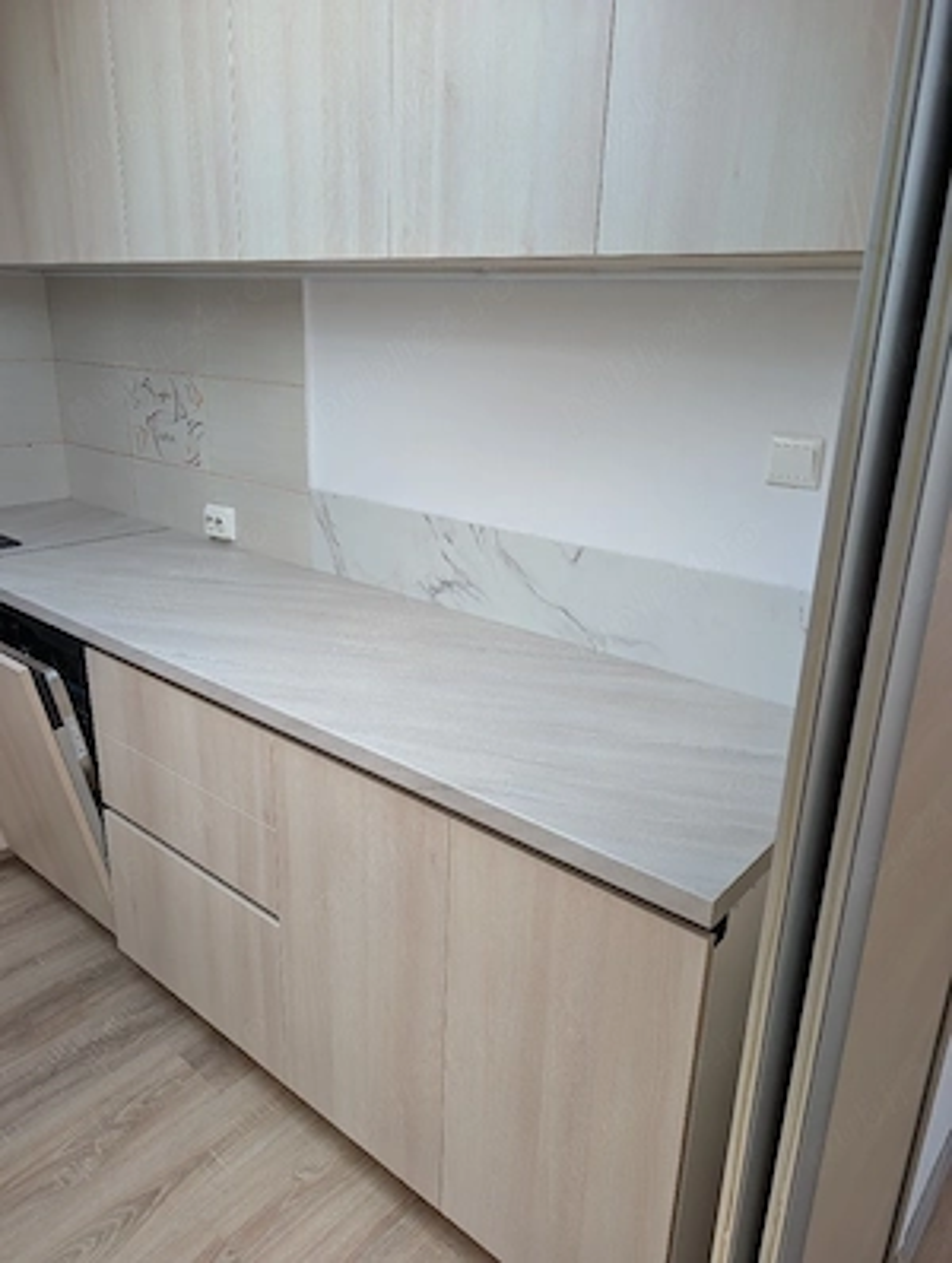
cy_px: 632
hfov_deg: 57.0
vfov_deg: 71.5
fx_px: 877
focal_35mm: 24
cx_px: 476
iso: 36
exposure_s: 1/145
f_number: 1.68
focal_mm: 6.9
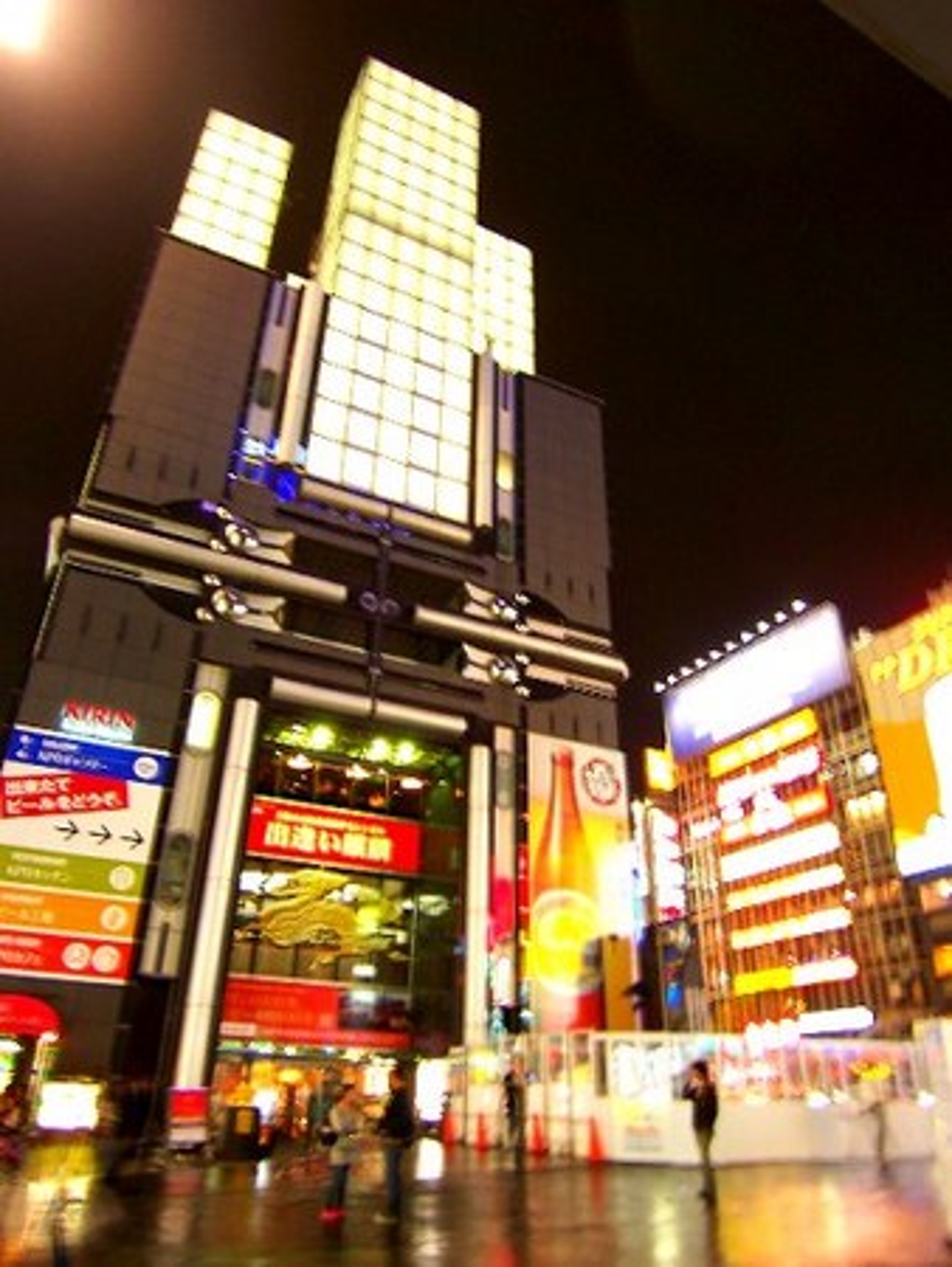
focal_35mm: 23
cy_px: 634
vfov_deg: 73.9
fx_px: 843
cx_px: 476
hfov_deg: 58.9
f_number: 2.8
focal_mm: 3.8
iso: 64
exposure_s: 1/2
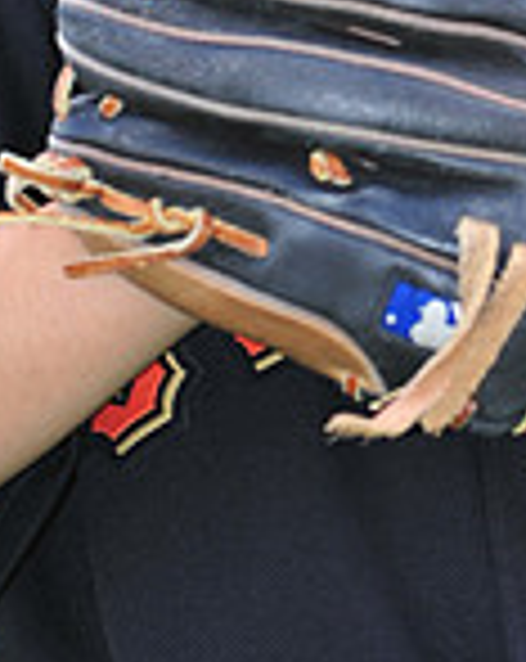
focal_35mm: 741
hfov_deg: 2.1
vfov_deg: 2.6
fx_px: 14465
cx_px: 513
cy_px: -338
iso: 200
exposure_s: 1/250
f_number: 4.5
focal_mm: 200
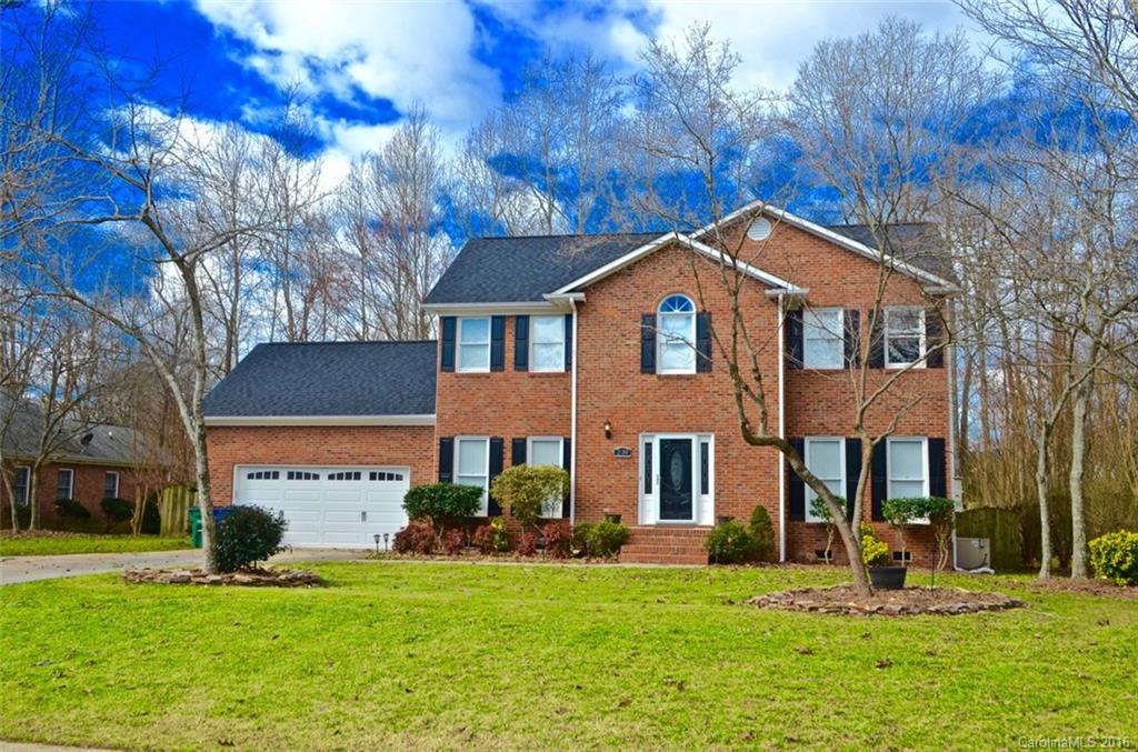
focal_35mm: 33
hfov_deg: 57.3
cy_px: 376
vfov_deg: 39.8
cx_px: 569
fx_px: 1040
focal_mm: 22
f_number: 8
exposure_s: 1/250
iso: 160
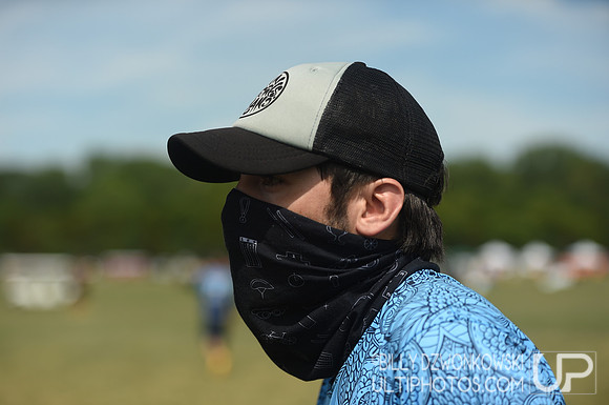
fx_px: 1689
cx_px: 304
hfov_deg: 20.4
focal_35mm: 100
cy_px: 202
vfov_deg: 13.6
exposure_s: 1/2000
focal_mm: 100
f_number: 3.5
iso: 100
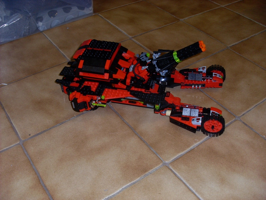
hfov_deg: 49.0
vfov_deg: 37.7
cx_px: 133
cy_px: 100
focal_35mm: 38
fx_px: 292
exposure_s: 1/45
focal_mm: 6.3
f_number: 3
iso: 80
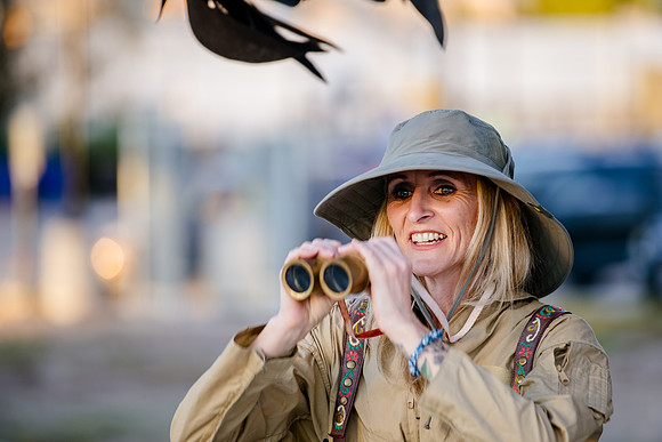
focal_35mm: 216
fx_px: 3969
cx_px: 357
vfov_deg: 6.4
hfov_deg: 9.5
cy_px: 220
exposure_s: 1/250
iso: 200
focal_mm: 185
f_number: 2.8
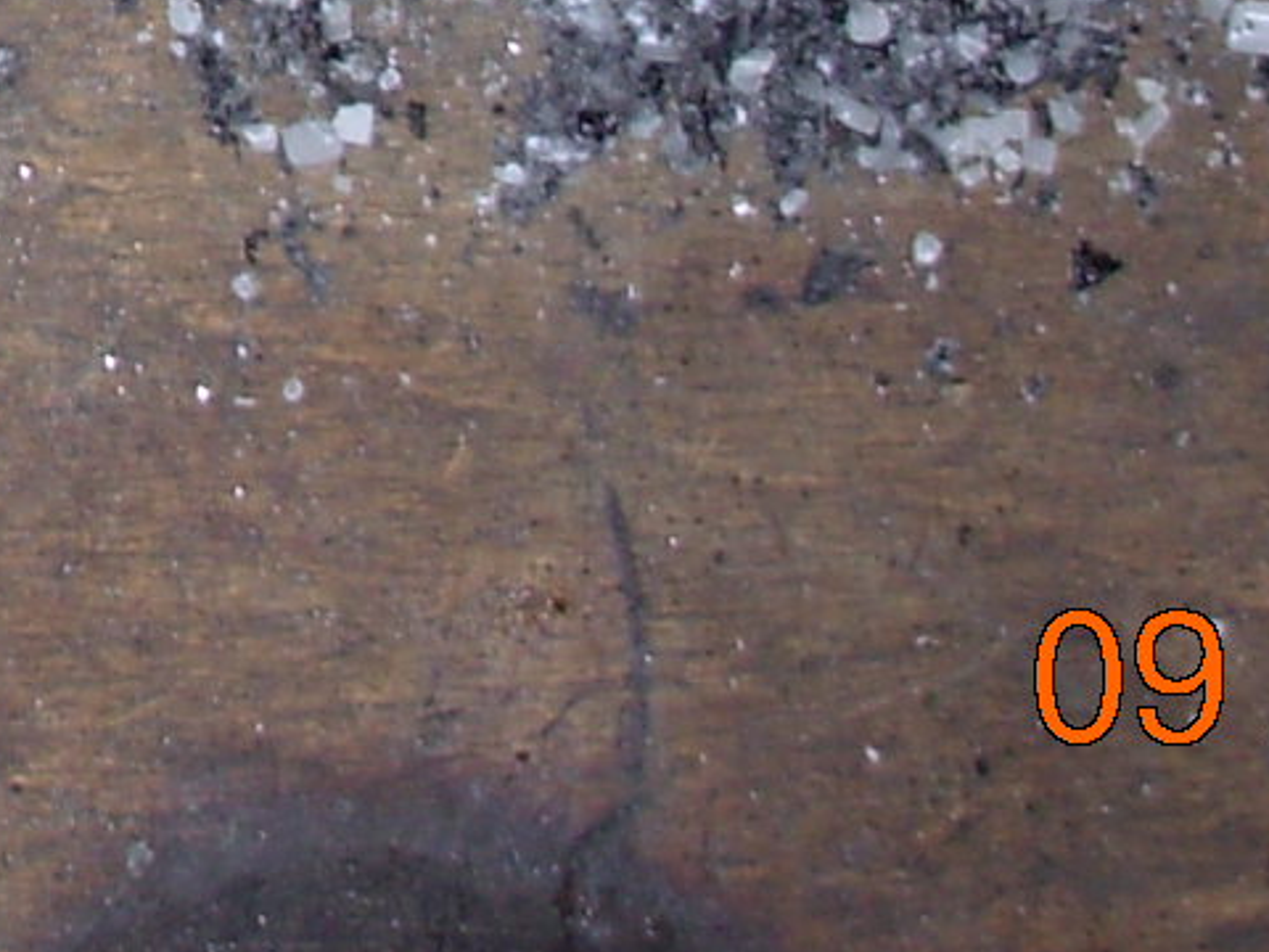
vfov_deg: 8.7
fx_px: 5939
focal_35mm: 162
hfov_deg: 11.7
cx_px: -542
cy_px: -926
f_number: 2.9
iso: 50
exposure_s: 1/32
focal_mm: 6.3
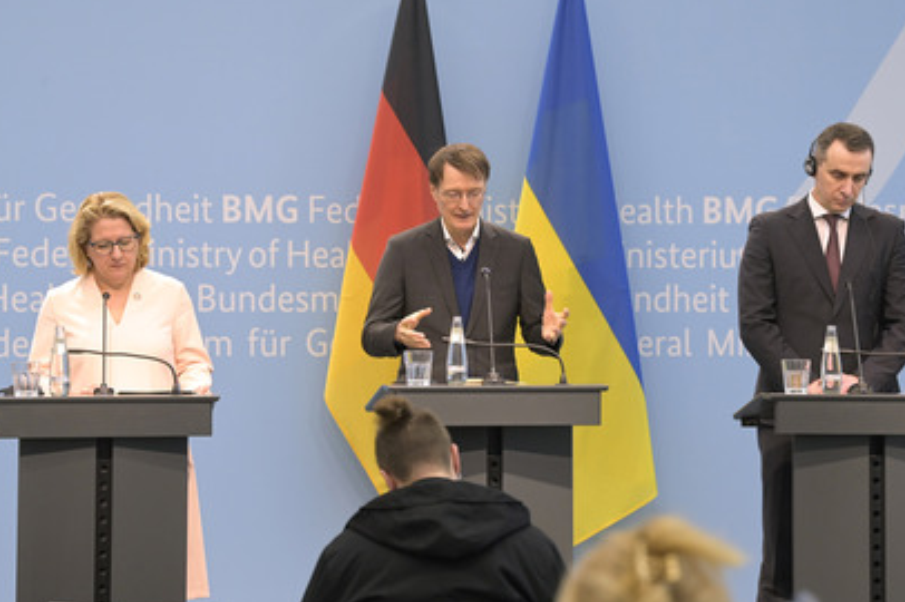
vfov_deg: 8.5
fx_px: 4044
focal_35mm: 161
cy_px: 308
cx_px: 469
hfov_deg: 12.8
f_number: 6.3
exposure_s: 1/200
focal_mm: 145
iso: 2500
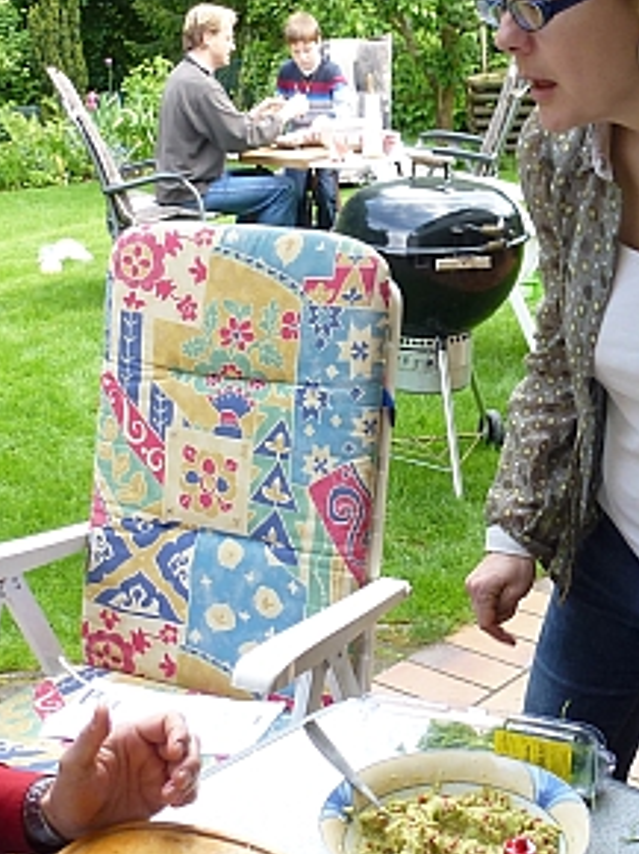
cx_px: 395
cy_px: 585
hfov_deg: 25.1
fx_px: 1430
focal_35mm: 58
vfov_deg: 32.9
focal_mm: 4.3
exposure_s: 1/125
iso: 100
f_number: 3.3
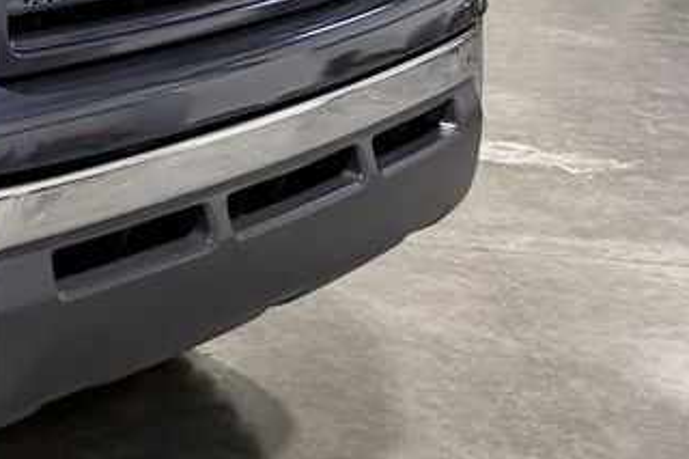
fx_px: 1913
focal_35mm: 100
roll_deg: +1.1
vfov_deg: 13.1
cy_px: -159
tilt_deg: -5.4
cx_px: -510
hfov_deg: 17.1
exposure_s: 1/60
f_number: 1.78
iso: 250
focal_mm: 6.76
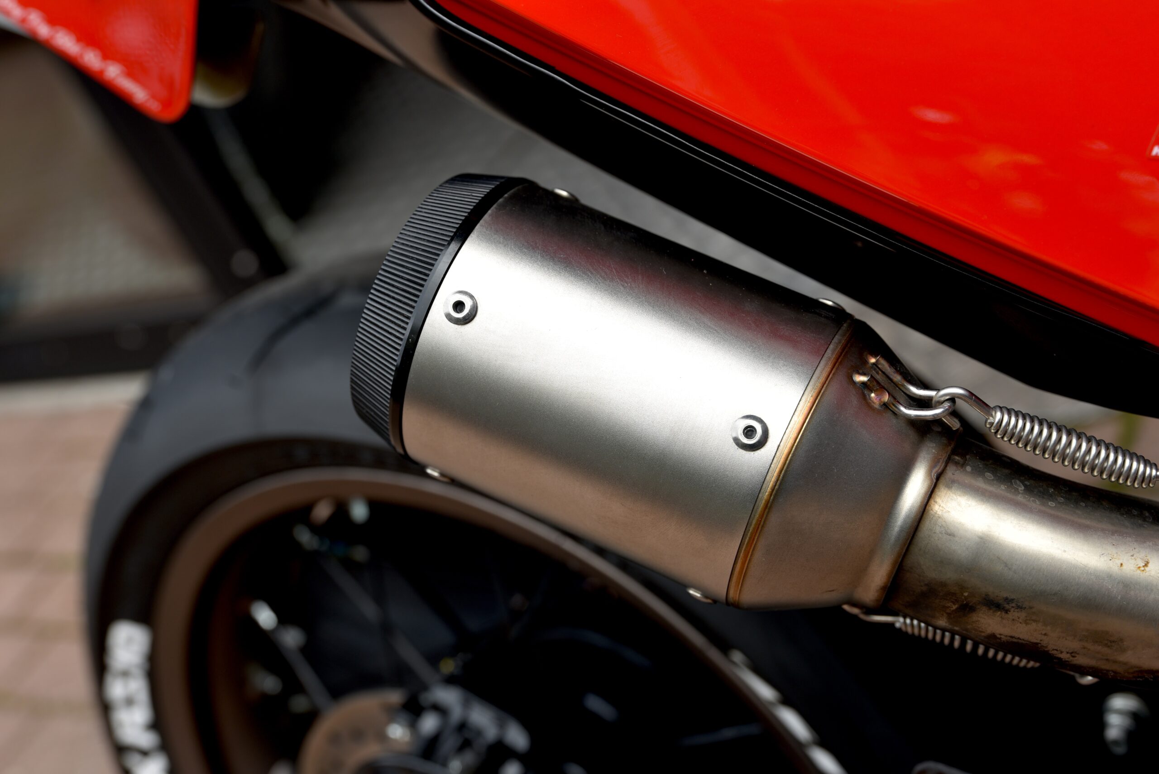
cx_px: 580
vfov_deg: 24.6
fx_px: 1771
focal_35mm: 55
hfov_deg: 36.2
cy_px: 387
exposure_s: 1/125
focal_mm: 55
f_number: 5.6
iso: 100
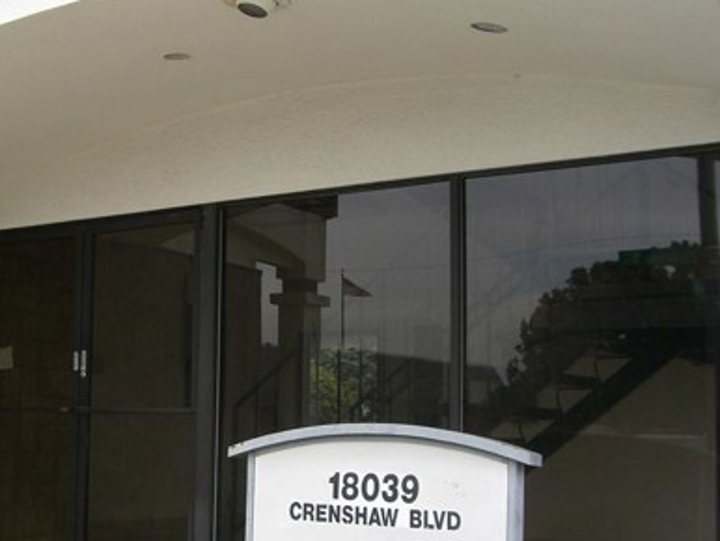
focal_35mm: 63
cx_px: 211
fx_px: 1311
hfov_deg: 30.4
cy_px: 319
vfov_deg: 23.3
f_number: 4.3
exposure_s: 1/250
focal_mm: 6.2
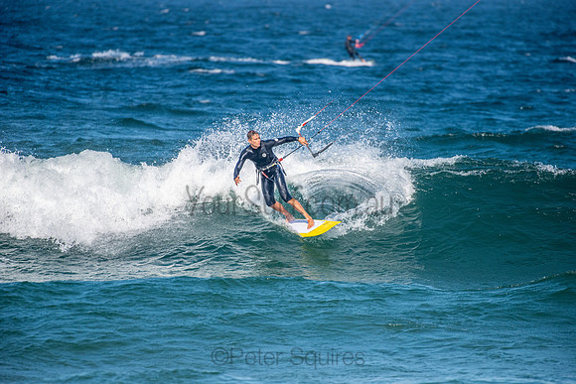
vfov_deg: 2.8
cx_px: 288
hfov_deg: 4.1
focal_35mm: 500
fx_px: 8001
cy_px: 192
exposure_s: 1/4000
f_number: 5.6
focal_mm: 500
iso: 640
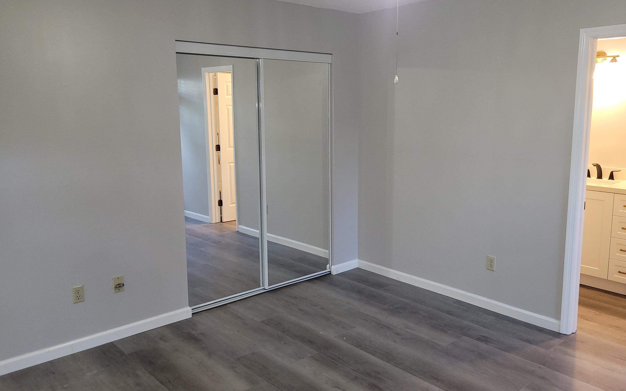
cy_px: 179
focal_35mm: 31
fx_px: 529
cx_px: 346
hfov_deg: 61.1
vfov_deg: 40.6
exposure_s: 1/40
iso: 100
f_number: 1.8
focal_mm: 5.4
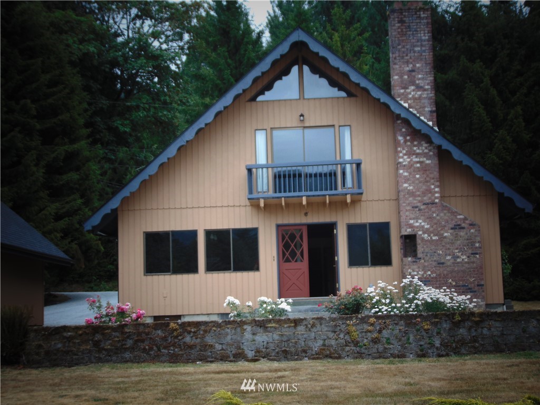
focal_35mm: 60
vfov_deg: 24.4
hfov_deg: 32.2
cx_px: 270
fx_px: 936
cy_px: 202
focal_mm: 10.8
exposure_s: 1/250
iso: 80
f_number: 3.6
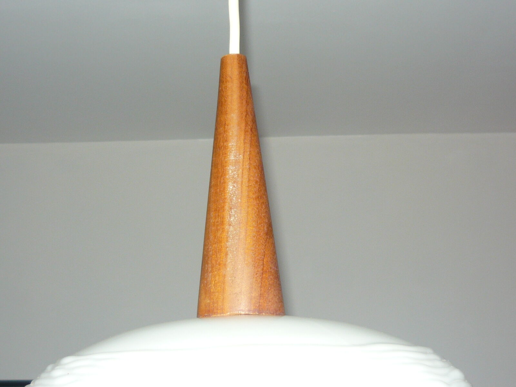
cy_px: 194
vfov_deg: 24.0
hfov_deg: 31.7
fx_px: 909
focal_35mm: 61
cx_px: 258
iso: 100
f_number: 2.9
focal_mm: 6.3
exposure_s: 1/30
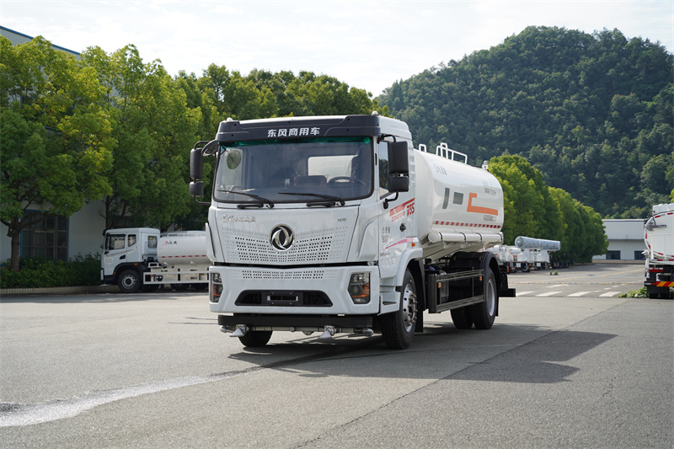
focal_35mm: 49
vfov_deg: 27.5
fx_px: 917
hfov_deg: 40.4
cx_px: 337
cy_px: 224
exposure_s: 1/800
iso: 100
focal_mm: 49
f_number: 3.5
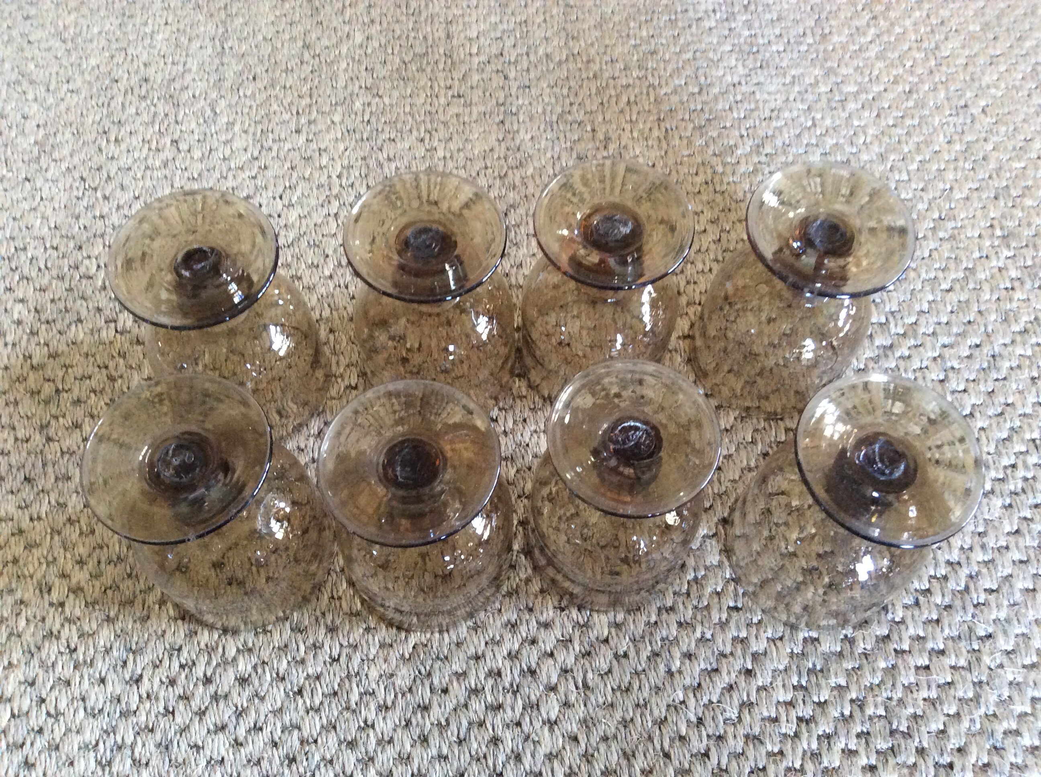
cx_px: 520
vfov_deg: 44.1
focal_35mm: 32
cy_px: 388
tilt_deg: -63.5
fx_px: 961
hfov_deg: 56.9
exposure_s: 1/17
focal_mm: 3.3
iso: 250
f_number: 2.4
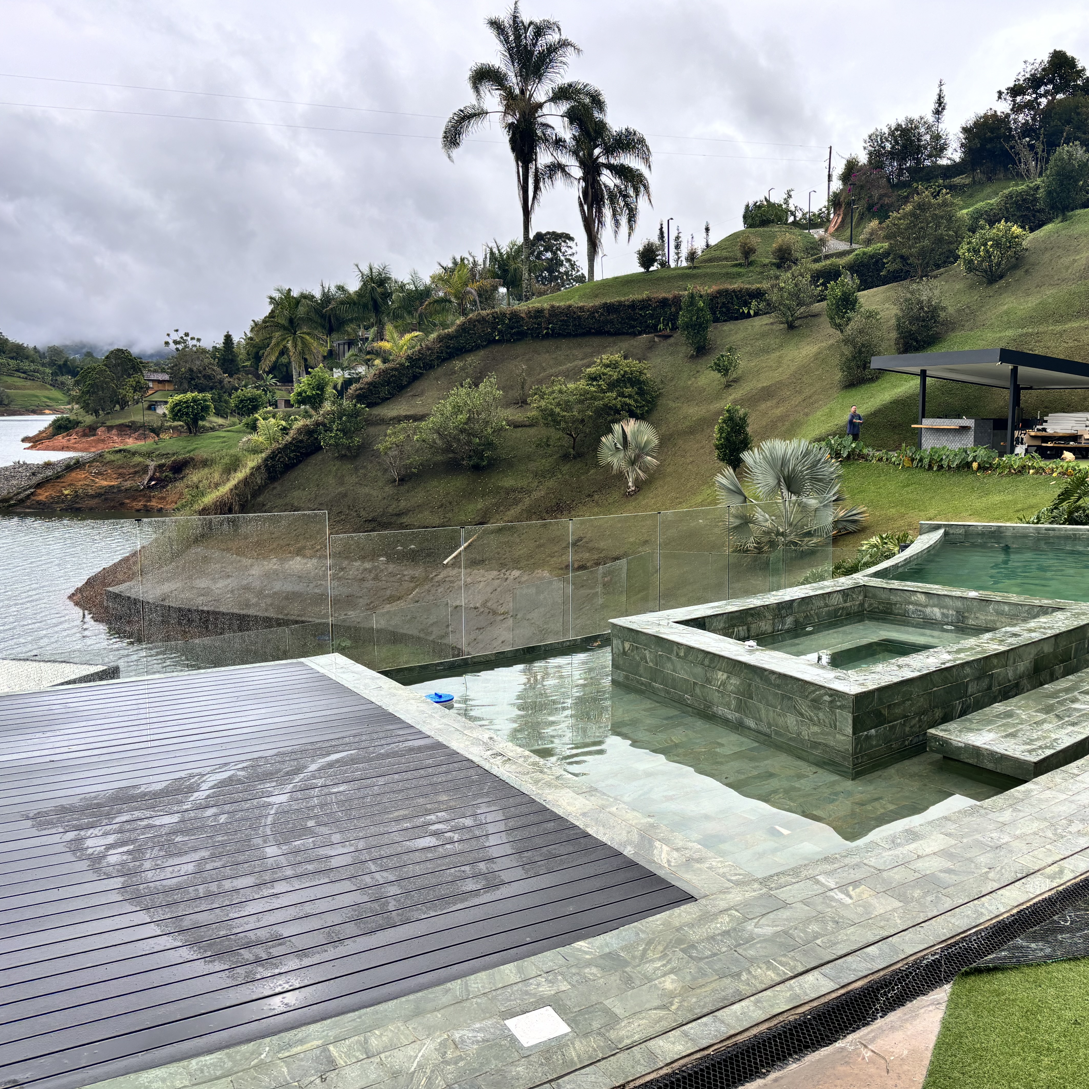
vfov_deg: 52.5
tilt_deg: -7.4
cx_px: 734
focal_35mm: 31
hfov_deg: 51.5
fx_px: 1103
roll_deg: +0.7
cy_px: 544
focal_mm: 5.96
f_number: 1.6
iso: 50
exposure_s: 1/641
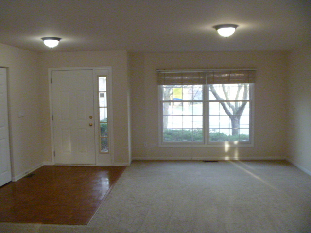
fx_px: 314
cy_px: 116
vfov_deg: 40.7
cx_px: 156
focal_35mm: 35
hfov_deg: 52.6
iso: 640
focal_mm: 6.3
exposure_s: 1/60
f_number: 3.5
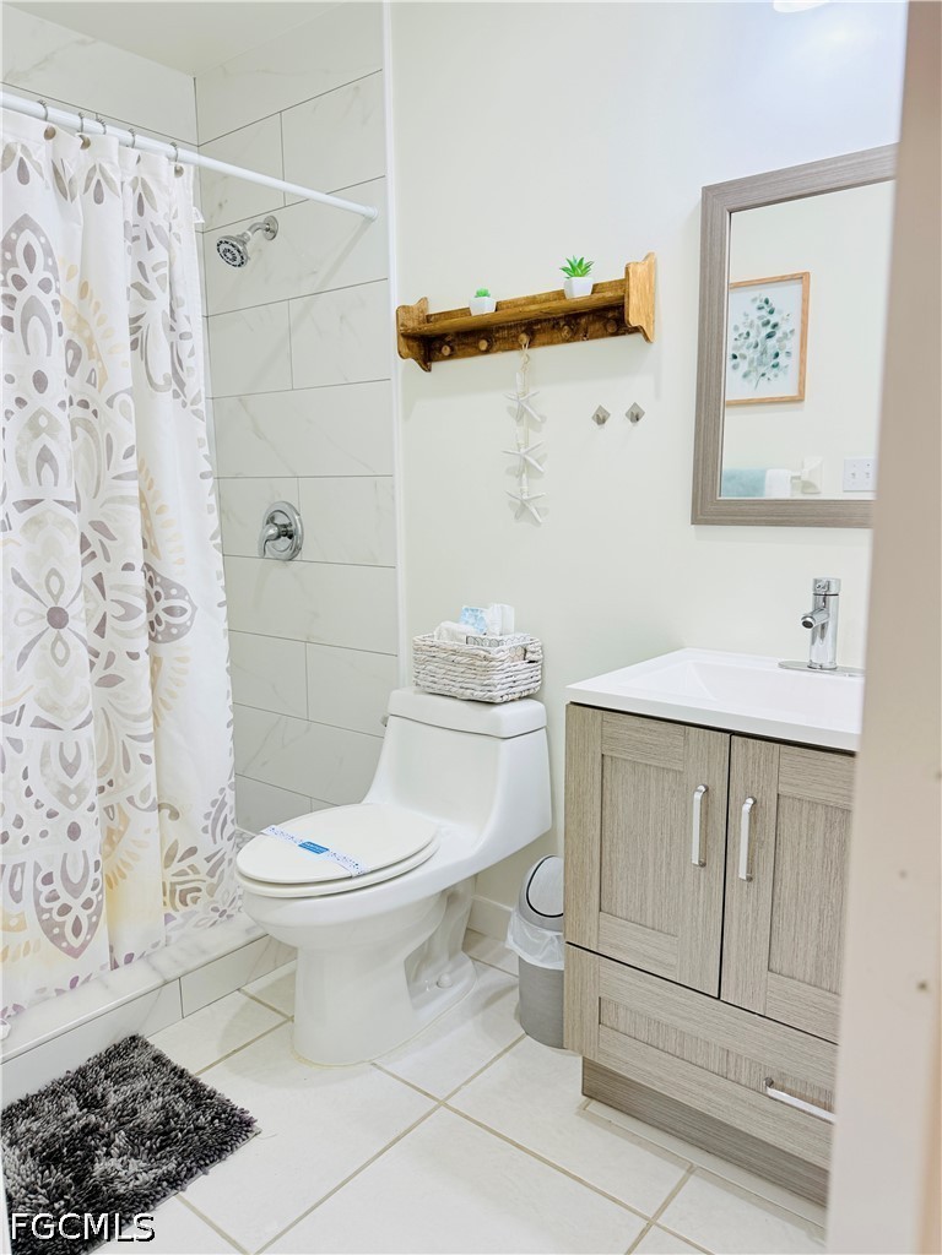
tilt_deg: -9.4
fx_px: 871
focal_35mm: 24
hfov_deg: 56.8
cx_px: 471
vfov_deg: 71.6
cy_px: 628
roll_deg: +1.2
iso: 80
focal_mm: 6.76
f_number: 1.78
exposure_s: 1/120
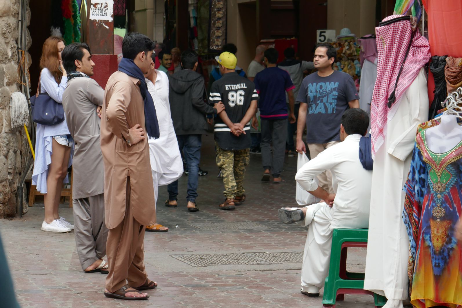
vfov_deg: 9.9
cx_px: 231
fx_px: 1771
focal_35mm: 138
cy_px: 154
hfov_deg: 14.9
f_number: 5.7
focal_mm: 50.2
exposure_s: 1/125
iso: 500
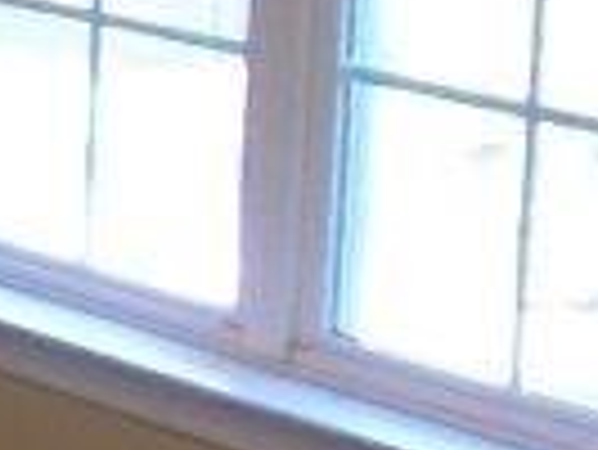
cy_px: -144
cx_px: -1677
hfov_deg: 7.2
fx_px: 3718
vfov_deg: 6.9
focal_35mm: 215
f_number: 2.7
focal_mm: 4
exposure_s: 1/15
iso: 200
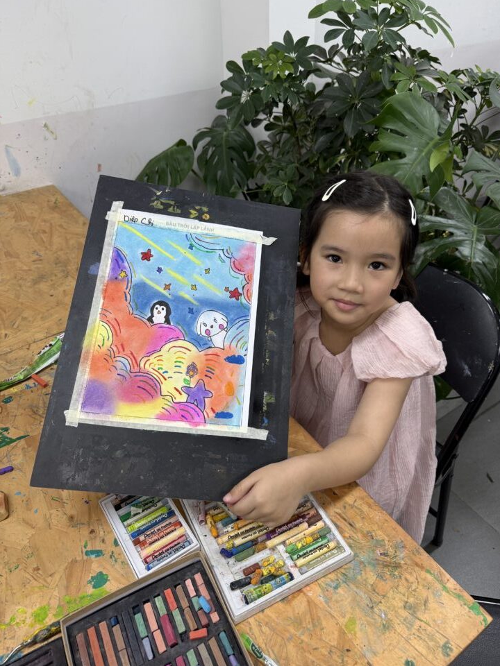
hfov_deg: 54.9
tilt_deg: -37.7
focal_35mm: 25
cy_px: 321
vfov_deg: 69.4
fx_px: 481
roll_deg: -0.6
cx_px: 259
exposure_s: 1/100
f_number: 1.78
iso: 50
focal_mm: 6.76
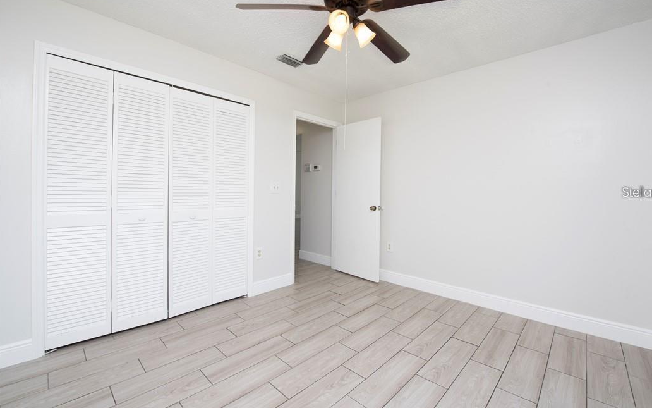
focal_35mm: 15
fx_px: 267
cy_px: 192
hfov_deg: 101.4
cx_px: 339
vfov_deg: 74.7
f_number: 10
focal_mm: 14
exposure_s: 1/60
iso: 400
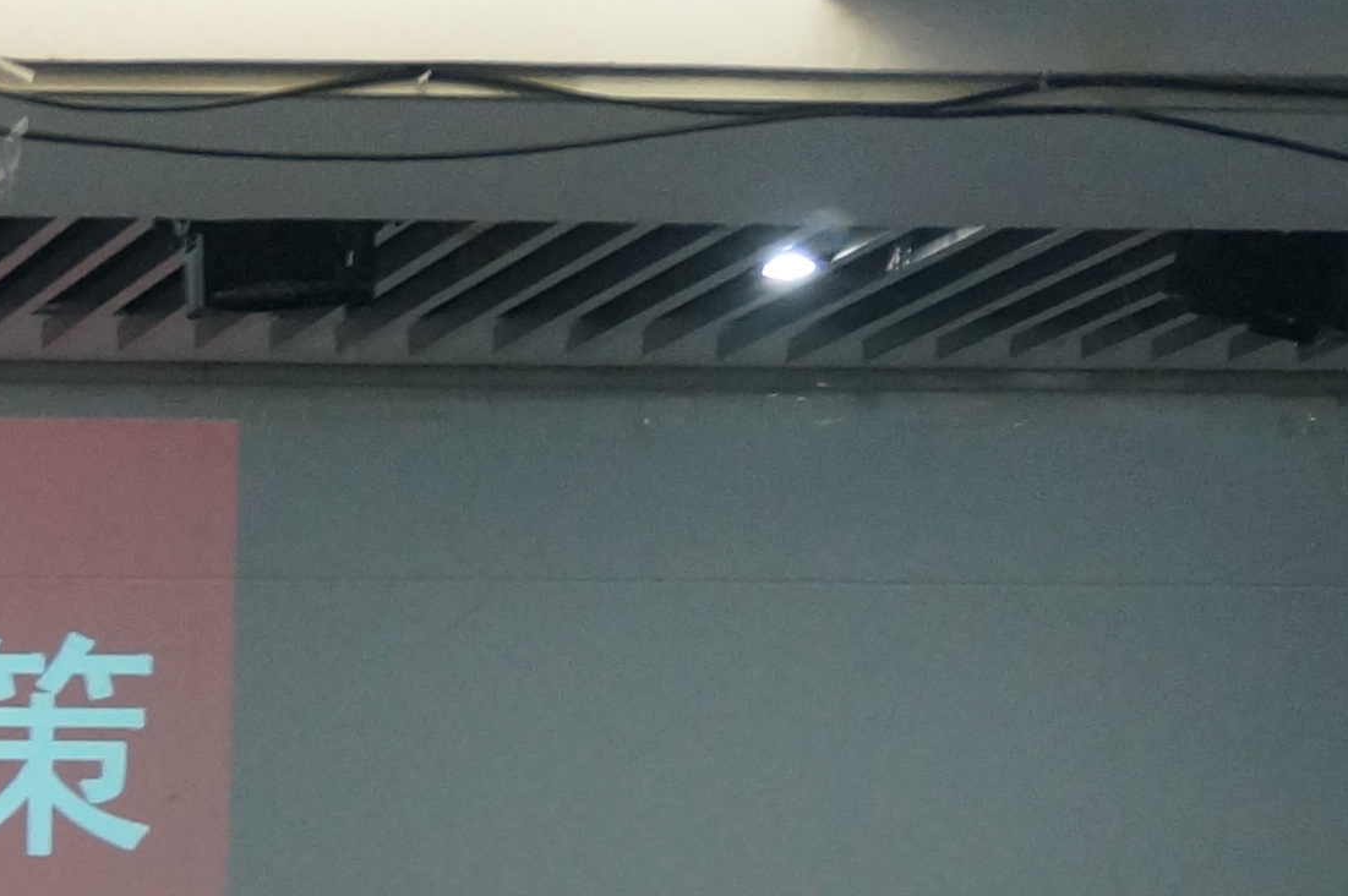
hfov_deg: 11.5
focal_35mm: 167
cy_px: 1954
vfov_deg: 7.7
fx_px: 6256
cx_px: -1020
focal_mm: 25
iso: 1000
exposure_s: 1/60
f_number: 4.5
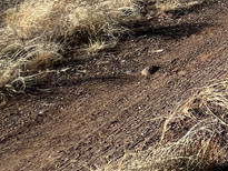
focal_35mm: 65
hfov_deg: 17.1
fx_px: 428
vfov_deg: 19.2
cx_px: 498
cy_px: -99
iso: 32
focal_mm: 1.57
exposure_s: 1/2538
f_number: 1.8
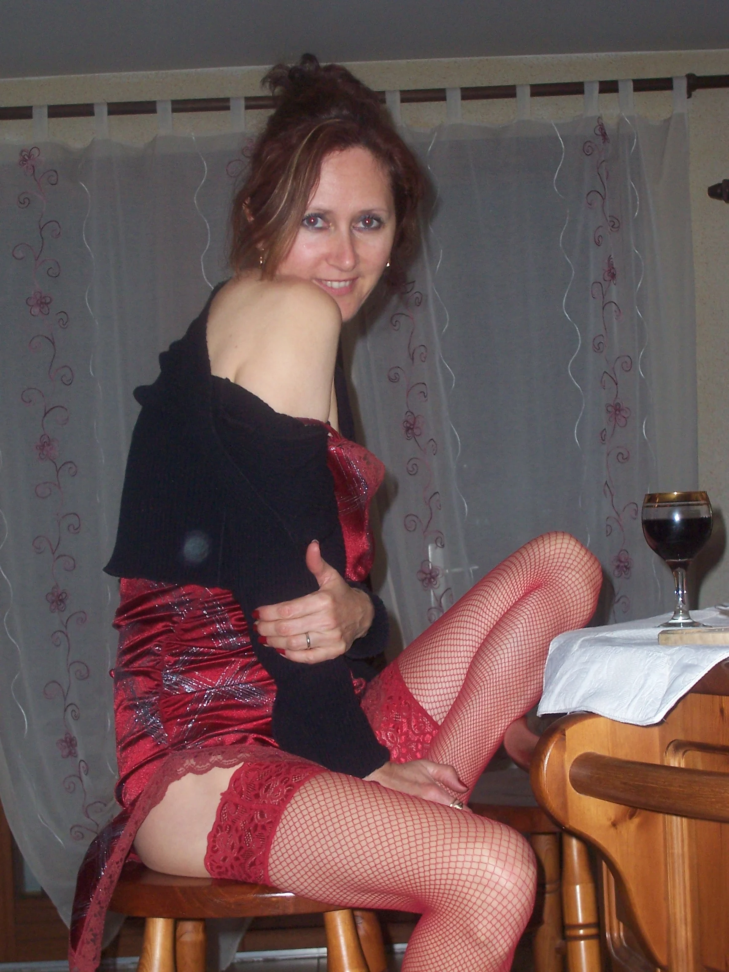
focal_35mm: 66
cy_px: 486
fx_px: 1853
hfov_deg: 22.3
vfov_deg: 29.4
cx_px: 364
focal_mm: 10.8
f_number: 4
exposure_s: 1/90
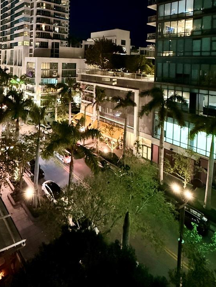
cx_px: 66
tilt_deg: -0.2
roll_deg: -2.0
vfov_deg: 68.3
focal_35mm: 23
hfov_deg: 57.2
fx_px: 191
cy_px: 66
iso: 2000
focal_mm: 2.22
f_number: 2.2
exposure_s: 1/30
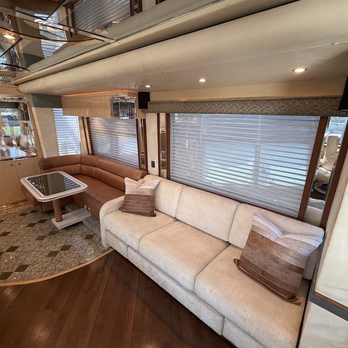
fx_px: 193
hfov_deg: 84.0
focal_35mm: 17
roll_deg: -1.8
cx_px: 174
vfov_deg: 84.0
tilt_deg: -15.5
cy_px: 170
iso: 200
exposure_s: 1/62
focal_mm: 2.22
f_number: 2.2
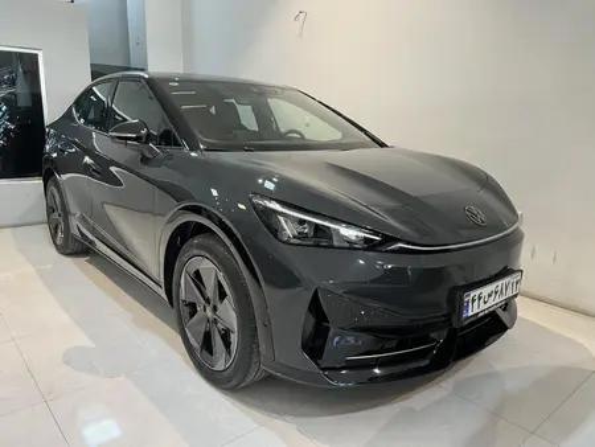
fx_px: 447
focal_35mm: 26
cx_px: 298
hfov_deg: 67.3
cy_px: 224
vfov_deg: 53.1
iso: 100
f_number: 1.5
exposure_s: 1/50
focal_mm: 5.7
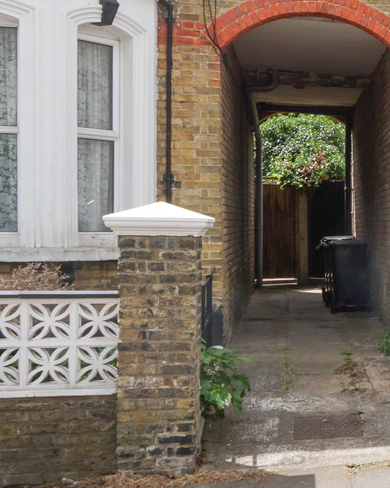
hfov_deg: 18.3
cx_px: 690
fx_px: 967
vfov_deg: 27.1
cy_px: 32
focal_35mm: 67
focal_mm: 16
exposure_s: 1/125
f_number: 13
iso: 100
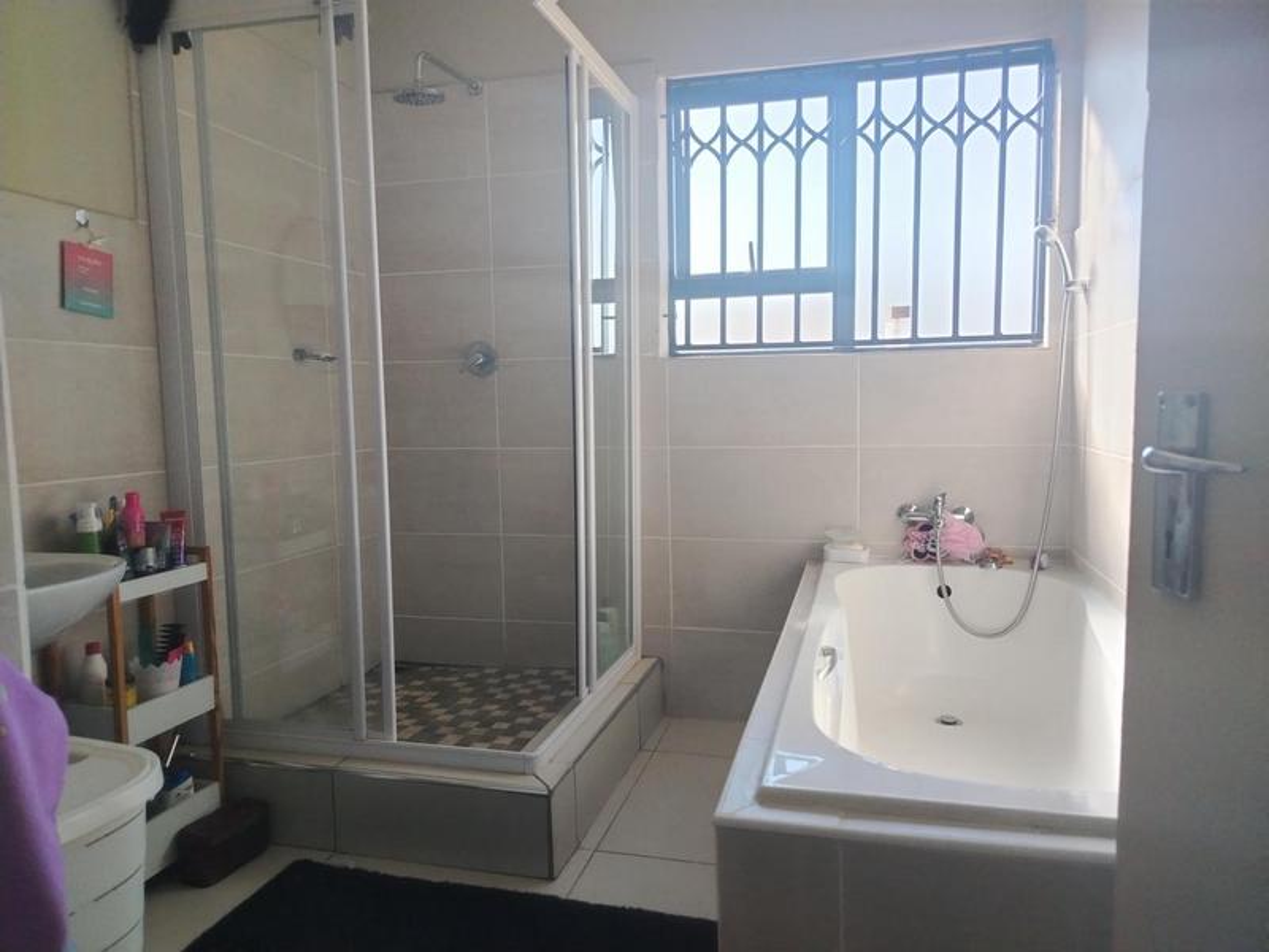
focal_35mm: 24
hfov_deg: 71.6
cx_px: 634
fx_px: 880
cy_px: 476
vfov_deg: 56.8
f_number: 1.75
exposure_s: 1/900
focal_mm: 5.25
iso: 597
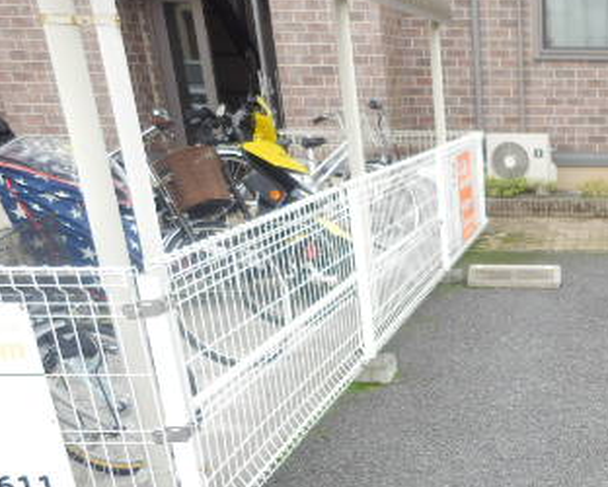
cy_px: 440
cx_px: 620
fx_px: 864
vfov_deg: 30.1
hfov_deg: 34.9
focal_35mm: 48
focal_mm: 4.2
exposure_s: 1/80
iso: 80
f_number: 3
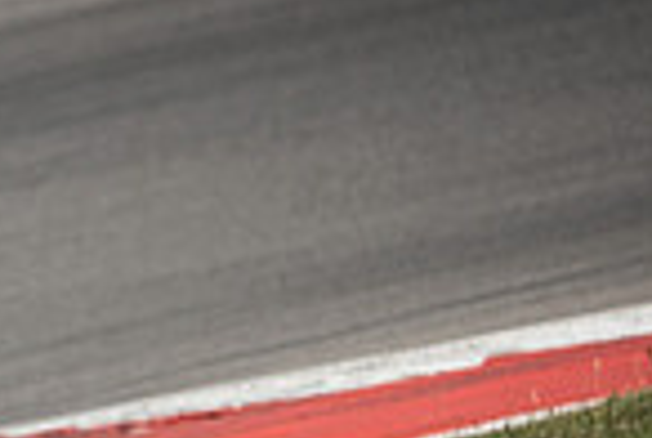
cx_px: -634
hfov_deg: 1.7
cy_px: 632
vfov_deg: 1.2
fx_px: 21596
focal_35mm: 1190
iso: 125
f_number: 2.8
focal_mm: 200
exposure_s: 1/2000
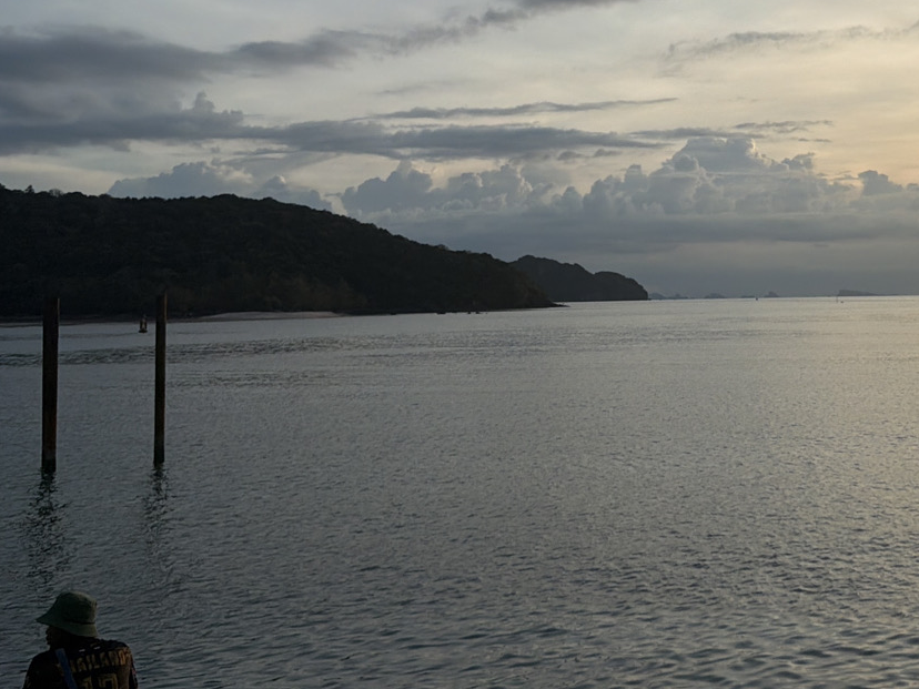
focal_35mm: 58
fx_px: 1540
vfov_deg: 24.7
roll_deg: +1.5
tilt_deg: +6.3
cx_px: 745
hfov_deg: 32.3
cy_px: 119
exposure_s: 1/6173
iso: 80
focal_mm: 6.76
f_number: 1.78
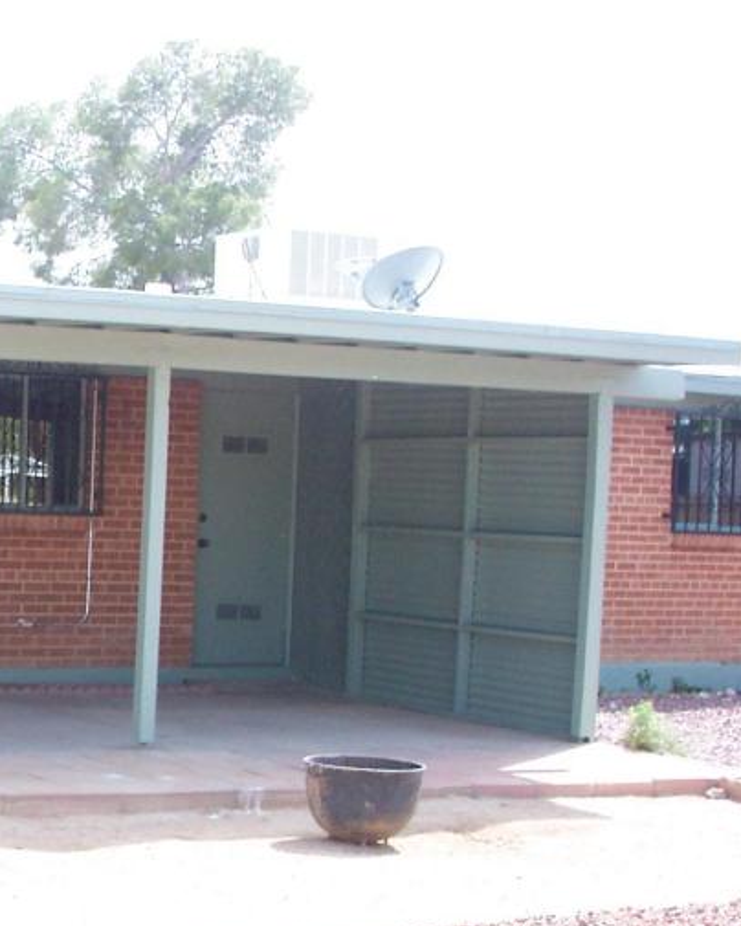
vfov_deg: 25.2
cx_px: -222
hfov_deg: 18.9
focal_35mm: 75
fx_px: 2056
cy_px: 625
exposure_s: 1/500
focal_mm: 7.5
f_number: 2.8
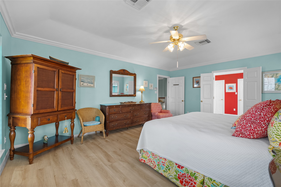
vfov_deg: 73.8
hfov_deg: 96.7
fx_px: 125
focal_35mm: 16
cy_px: 94
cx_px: 140
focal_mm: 16
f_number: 8
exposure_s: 1/3
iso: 1000
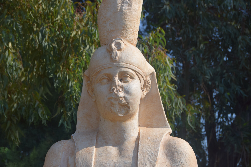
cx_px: 126
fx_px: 784
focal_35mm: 112
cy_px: 84
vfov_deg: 12.2
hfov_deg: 18.2
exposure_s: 1/400
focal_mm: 75
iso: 200
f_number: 10
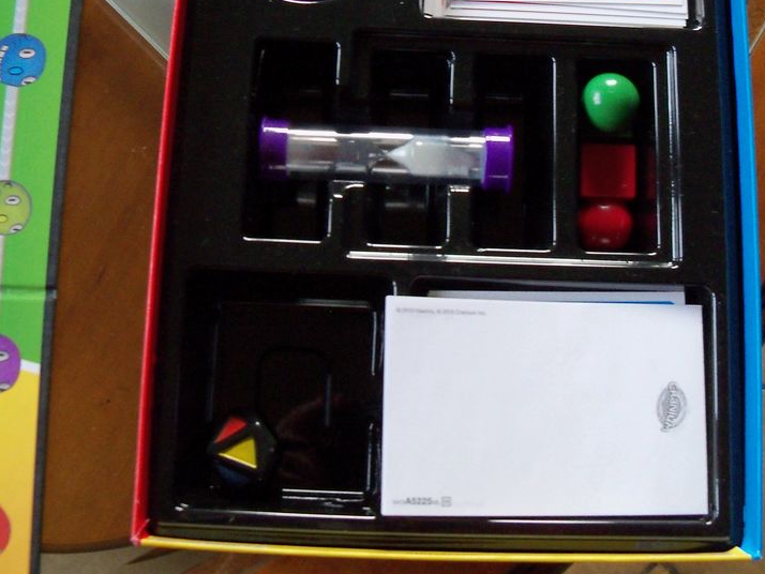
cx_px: 389
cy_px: 186
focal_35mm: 49
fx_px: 1083
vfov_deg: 29.5
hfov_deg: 38.9
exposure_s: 1/40
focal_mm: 6.2
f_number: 3.5
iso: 500
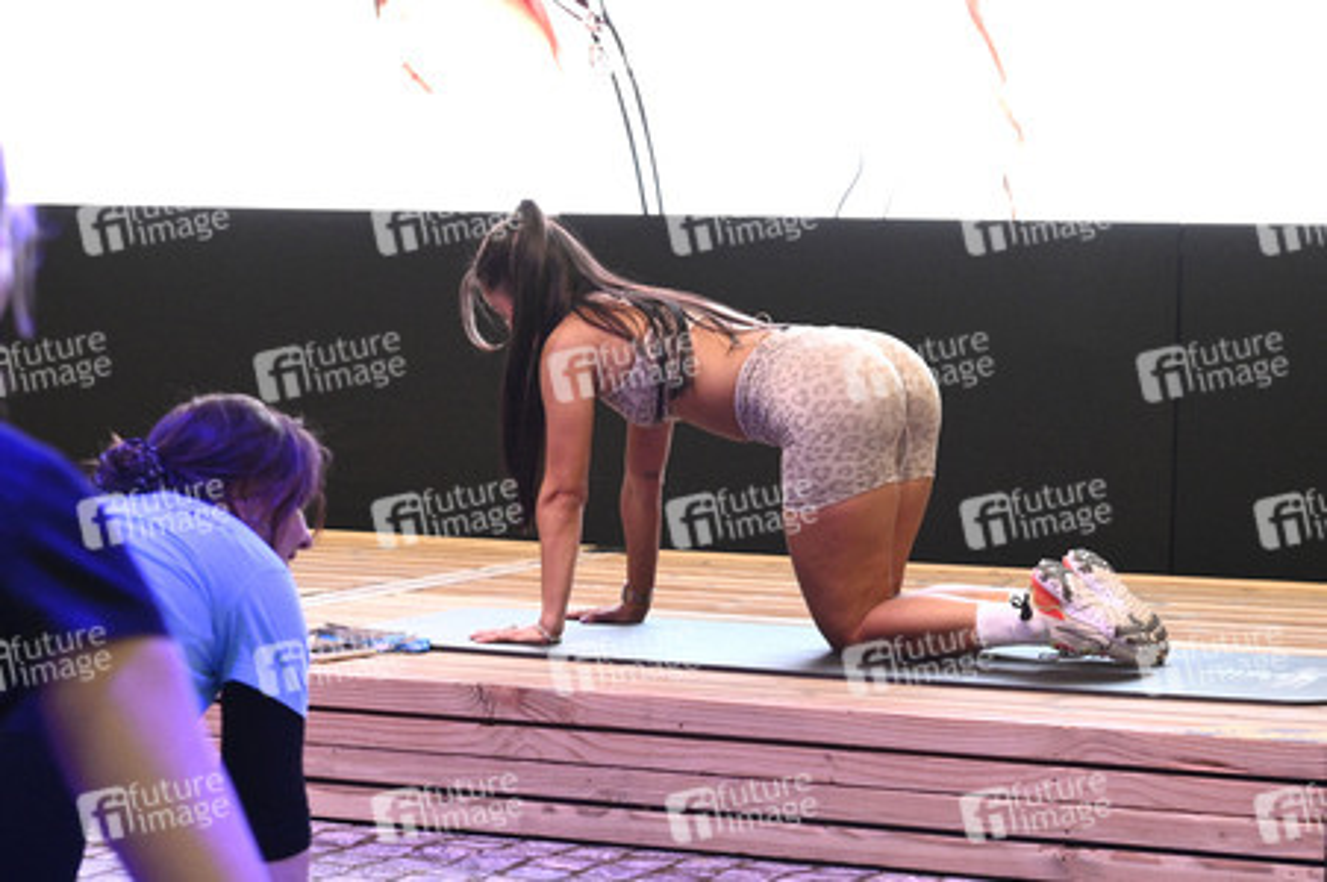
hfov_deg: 28.9
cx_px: 664
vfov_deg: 19.4
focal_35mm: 70
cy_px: 441
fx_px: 2578
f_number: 5.6
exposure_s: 1/250
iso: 6400
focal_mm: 70
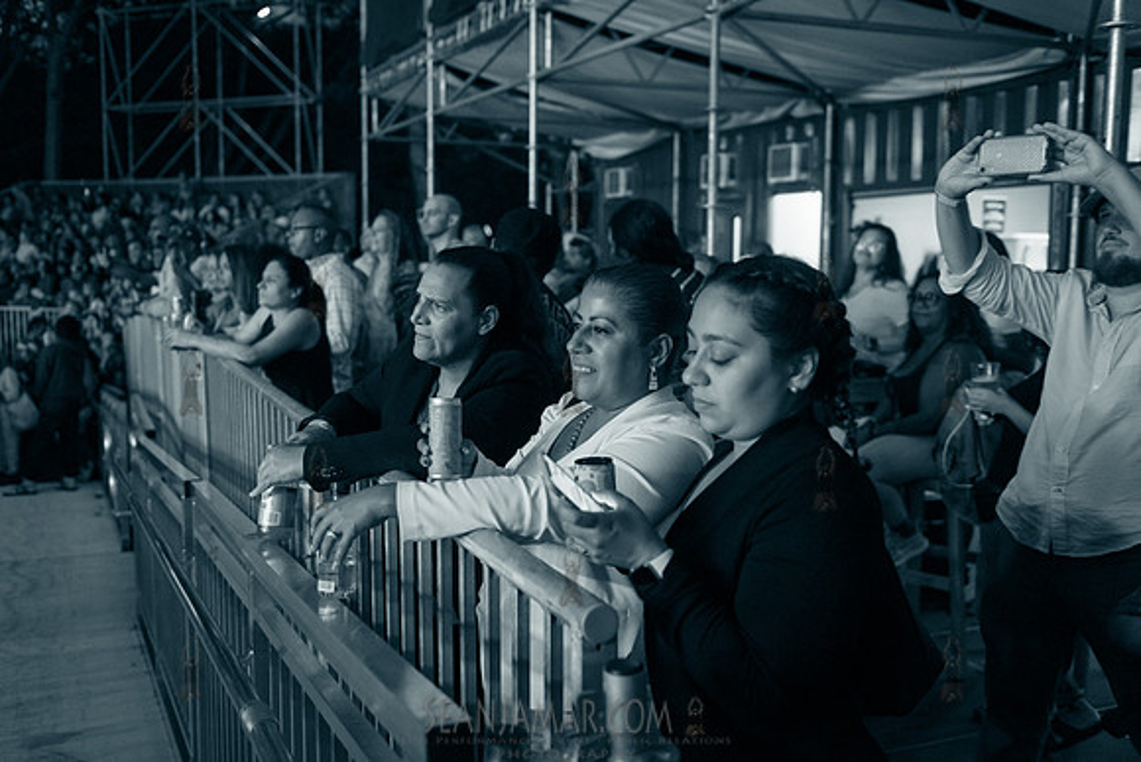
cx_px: 570
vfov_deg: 36.9
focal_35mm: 36
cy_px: 381
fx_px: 1141
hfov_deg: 53.1
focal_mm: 36
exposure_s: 1/125
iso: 3200
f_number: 3.2
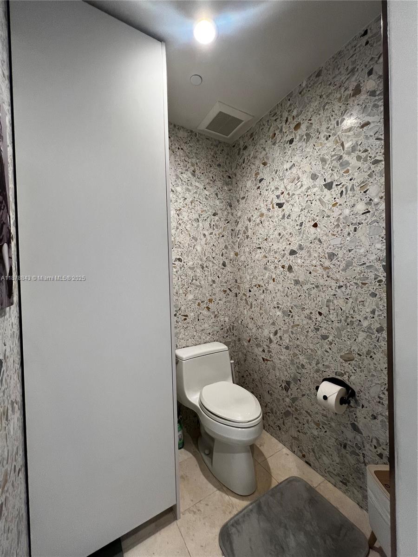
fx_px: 209
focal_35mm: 13
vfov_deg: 106.2
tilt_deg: -0.3
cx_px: 209
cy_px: 278
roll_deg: +1.9
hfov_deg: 89.9
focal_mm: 1.57
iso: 250
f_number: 1.8
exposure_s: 1/120
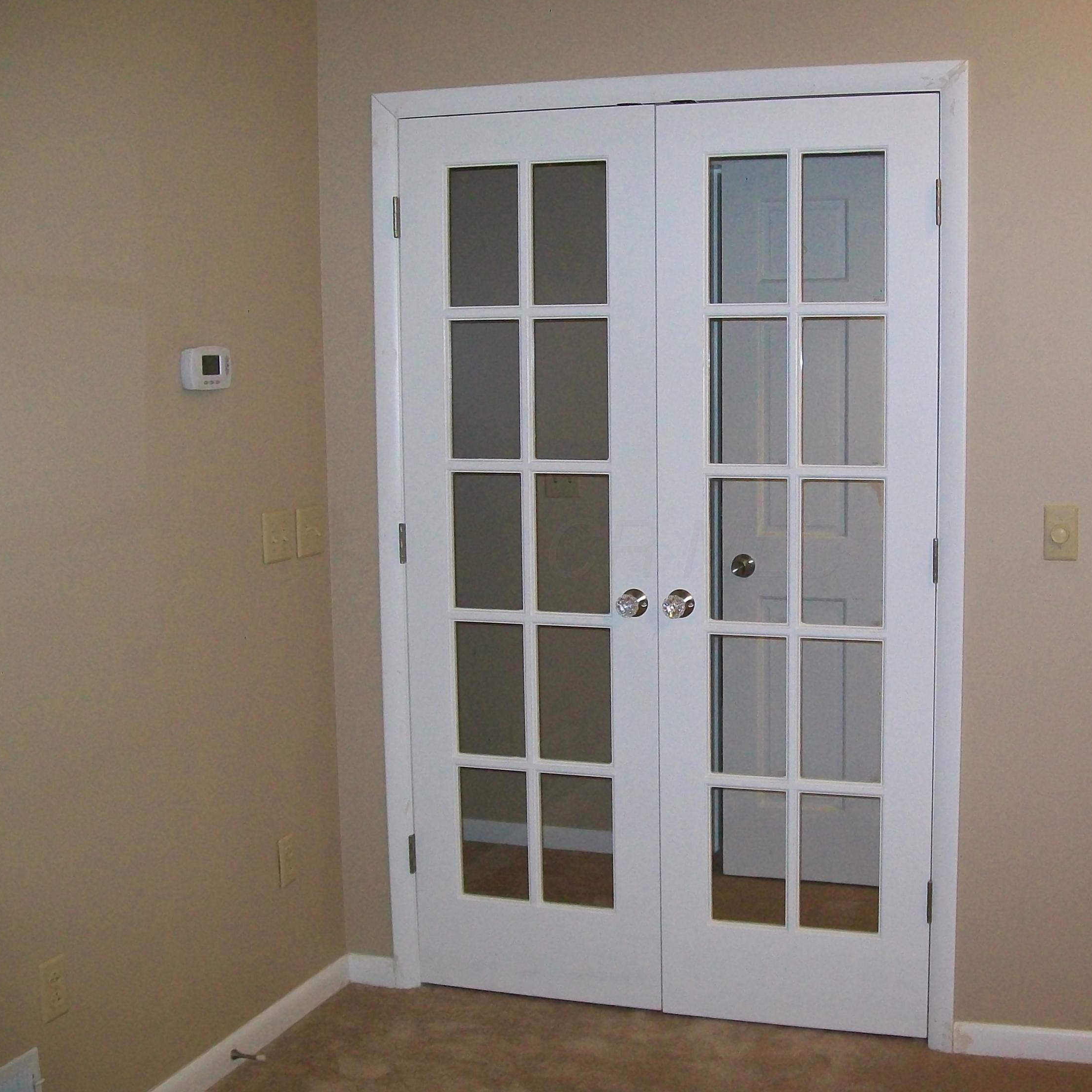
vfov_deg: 39.2
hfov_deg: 38.9
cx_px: 696
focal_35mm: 43
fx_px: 1535
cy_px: 548
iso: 160
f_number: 2.7
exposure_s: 1/60
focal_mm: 6
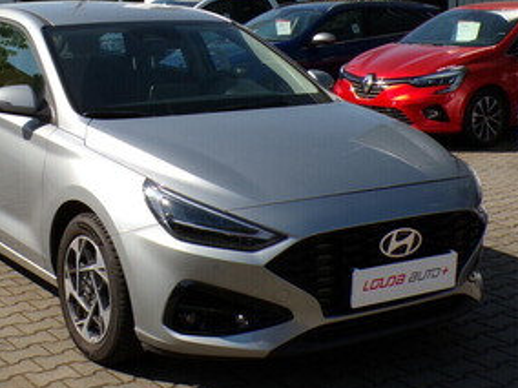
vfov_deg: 23.4
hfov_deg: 31.0
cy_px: 103
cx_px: 179
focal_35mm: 62
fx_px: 928
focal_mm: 5.8
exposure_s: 1/600
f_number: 4.8
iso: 100
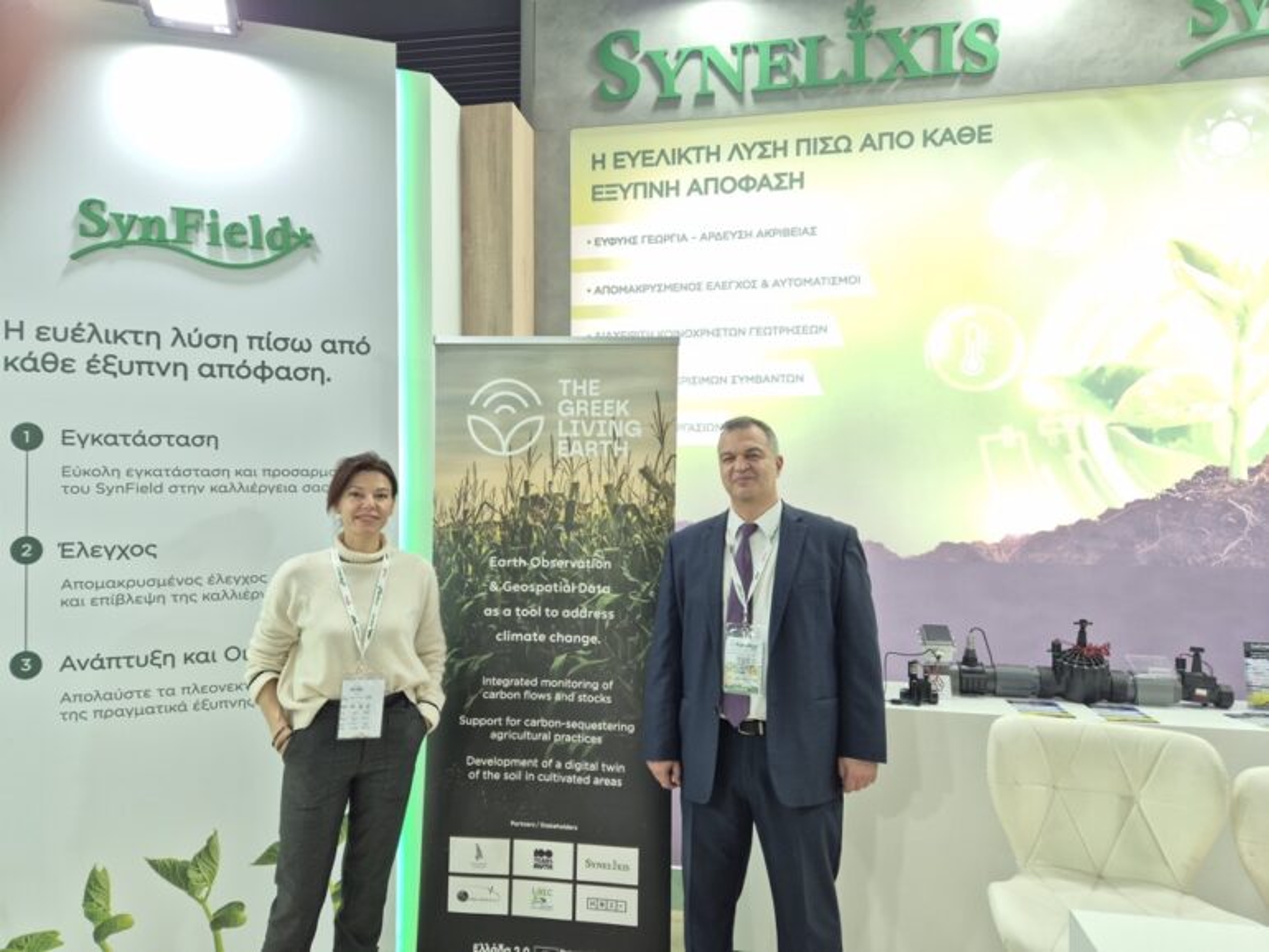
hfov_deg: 73.9
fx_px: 843
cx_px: 634
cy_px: 476
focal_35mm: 23
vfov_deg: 58.9
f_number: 1.8
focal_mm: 5.4
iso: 40
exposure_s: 1/100
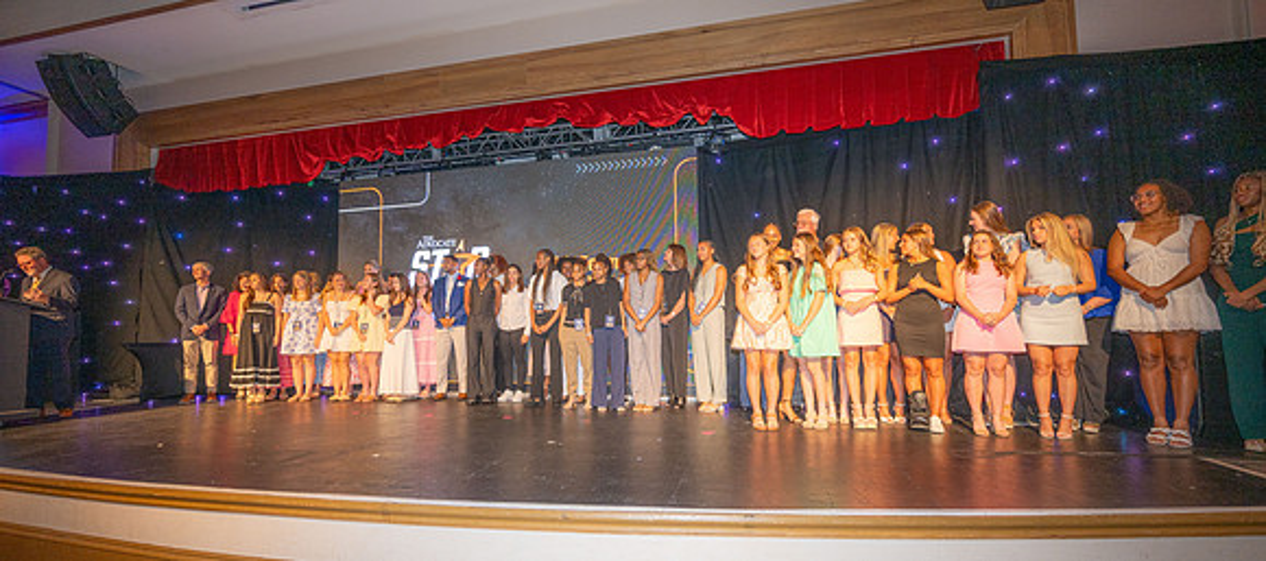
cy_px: 305
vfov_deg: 56.1
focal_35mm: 16
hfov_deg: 100.6
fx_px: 525
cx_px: 618
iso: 320
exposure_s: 1/40
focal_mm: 14
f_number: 4
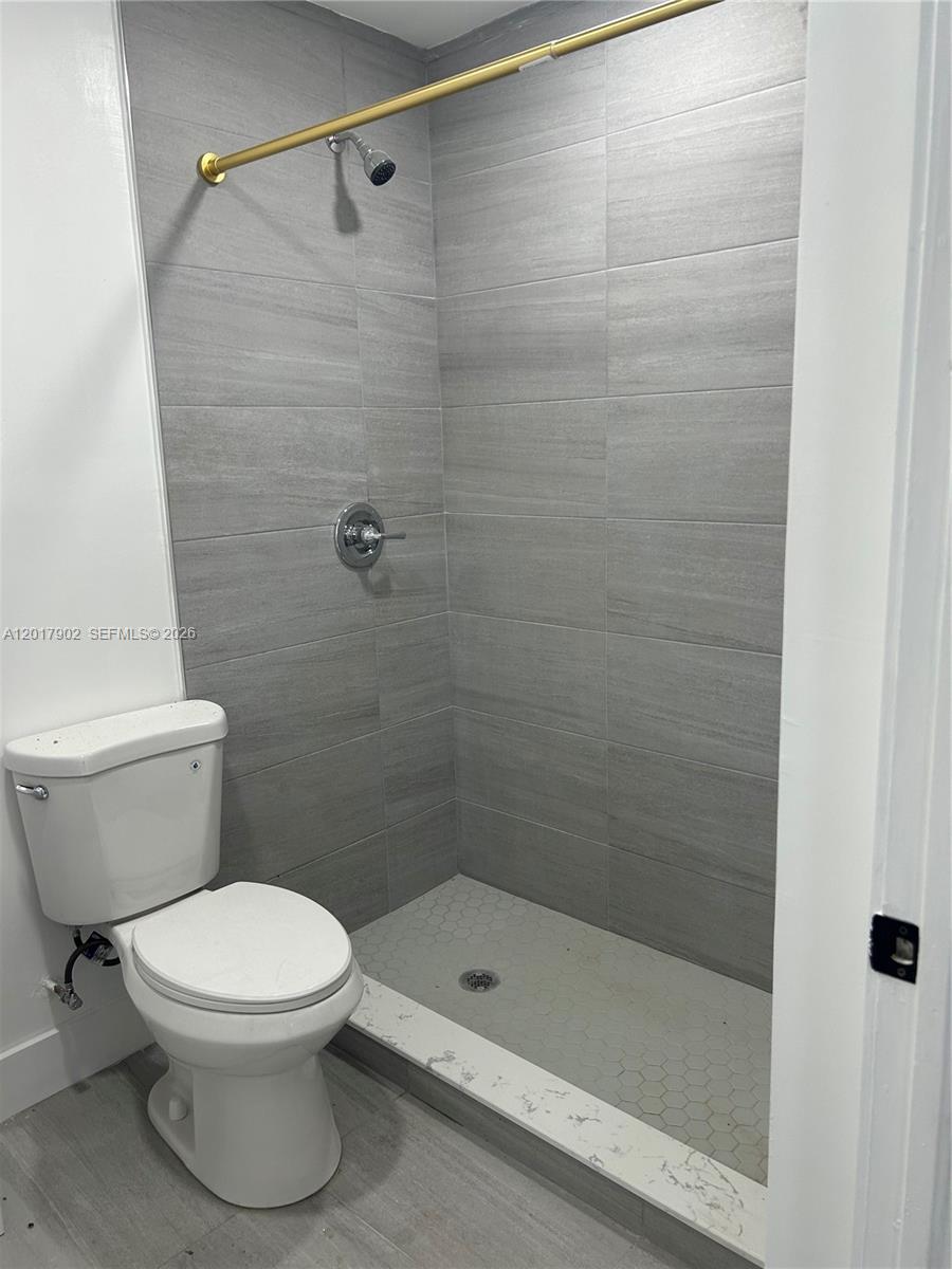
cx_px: 476
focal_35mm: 26
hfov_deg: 53.1
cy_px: 634
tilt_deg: -11.5
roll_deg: +1.2
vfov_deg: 67.3
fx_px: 953
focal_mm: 5.7
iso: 100
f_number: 1.5
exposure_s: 1/121
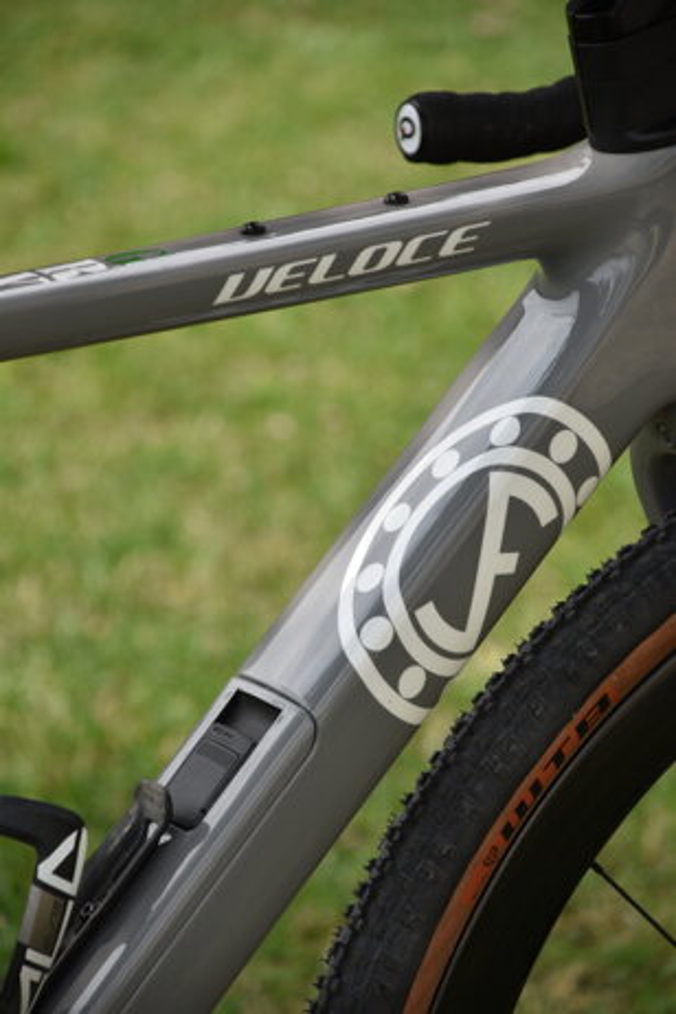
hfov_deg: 6.8
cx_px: 338
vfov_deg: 10.2
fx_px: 5703
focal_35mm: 202
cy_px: 507
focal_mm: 135
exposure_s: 1/500
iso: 200
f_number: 5.6
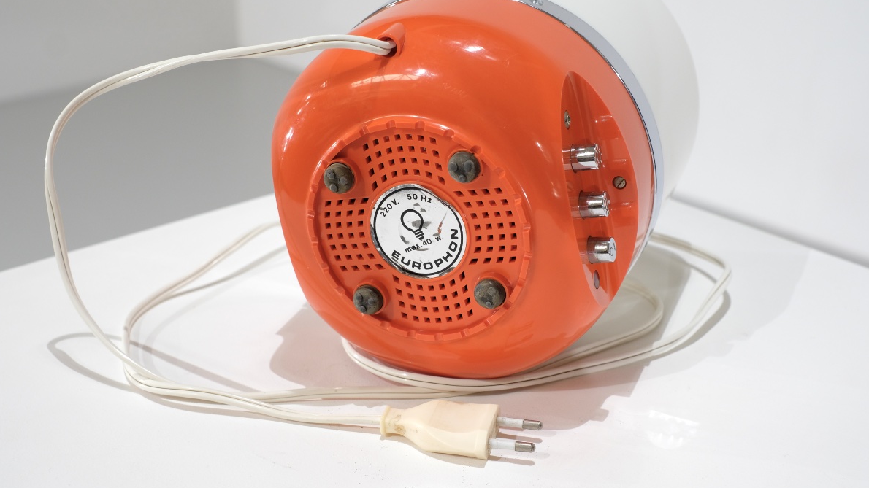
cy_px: 241
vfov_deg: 21.4
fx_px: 1290
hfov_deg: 37.2
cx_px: 433
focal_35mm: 56
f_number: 5.6
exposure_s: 1/85
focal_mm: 35
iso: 800
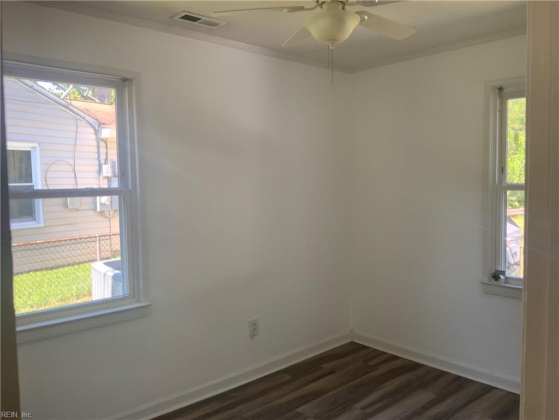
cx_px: 280
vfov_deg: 48.2
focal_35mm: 29
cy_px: 210
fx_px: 468
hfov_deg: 61.7
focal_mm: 3
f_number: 1.8
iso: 50
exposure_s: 1/122
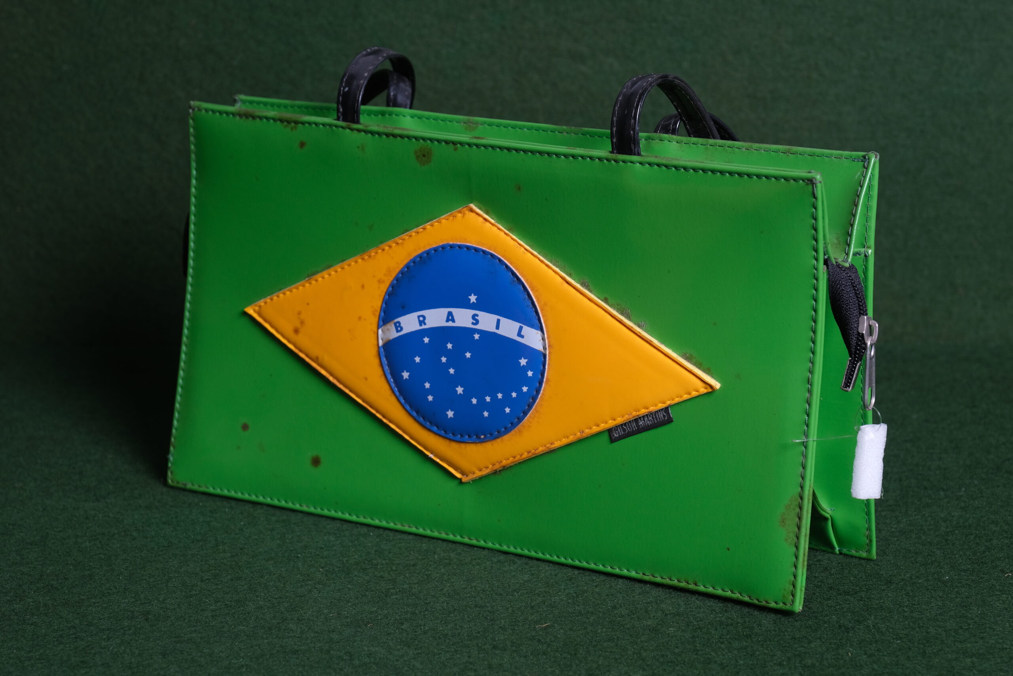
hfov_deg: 25.4
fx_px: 2251
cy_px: 338
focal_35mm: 80
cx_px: 506
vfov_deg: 17.1
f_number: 7.1
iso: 400
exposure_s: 1/80
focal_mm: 53.3
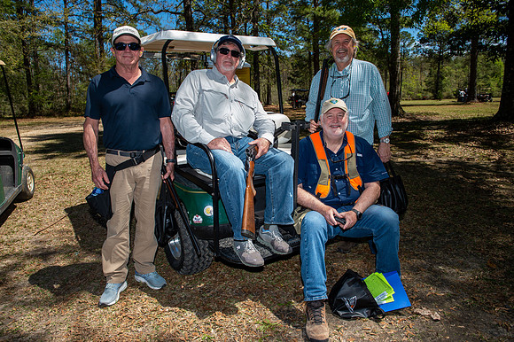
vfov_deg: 47.9
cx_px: 257
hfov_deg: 67.4
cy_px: 171
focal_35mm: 27
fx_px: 385
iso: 50
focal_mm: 27
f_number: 5.6
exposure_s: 1/250
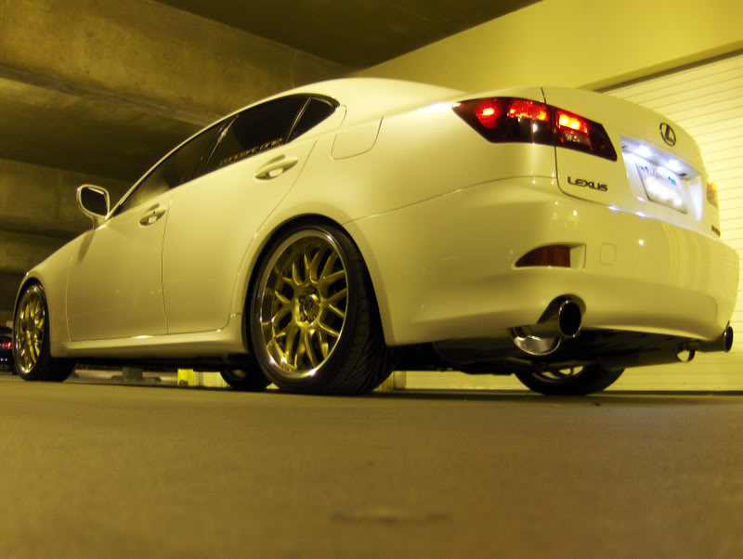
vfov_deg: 40.8
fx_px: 752
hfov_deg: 52.6
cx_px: 372
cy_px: 280
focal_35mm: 35
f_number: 2.8
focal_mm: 7.5
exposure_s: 1/3.95
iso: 100
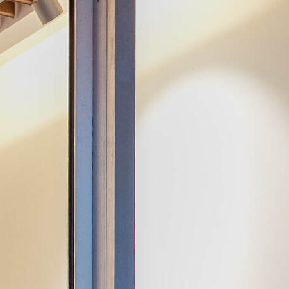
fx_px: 1285
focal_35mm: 136
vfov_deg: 11.3
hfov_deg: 12.2
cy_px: 616
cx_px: -140
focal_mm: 24
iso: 1250
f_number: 8
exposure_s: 1/30
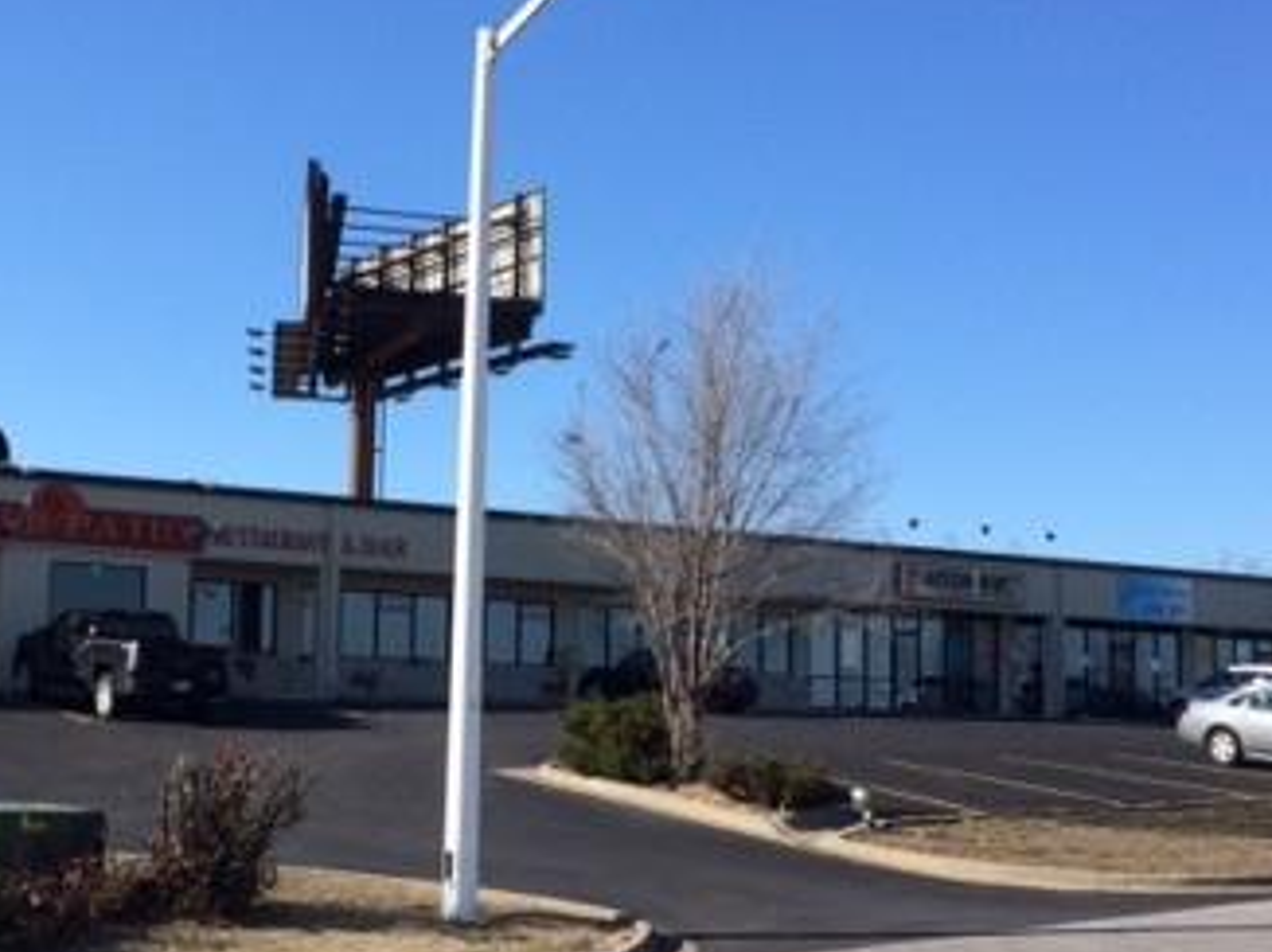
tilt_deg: +2.8
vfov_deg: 25.6
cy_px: 577
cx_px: 464
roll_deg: -1.2
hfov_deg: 33.6
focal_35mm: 57
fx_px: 2093
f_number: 2.2
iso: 32
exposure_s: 1/1709
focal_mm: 4.15
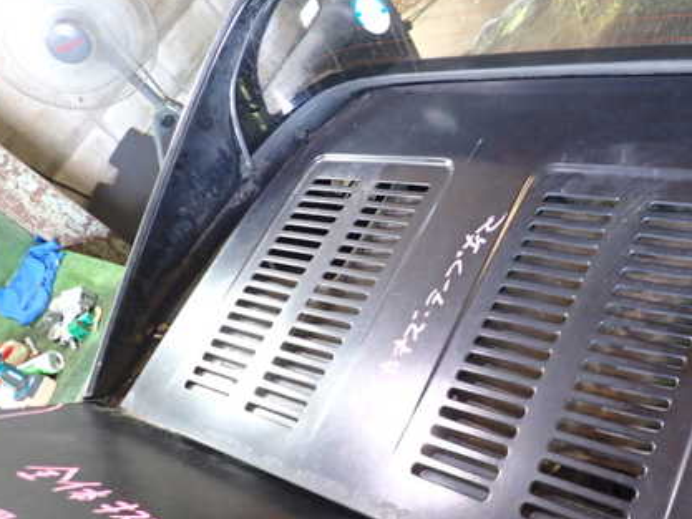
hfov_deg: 50.2
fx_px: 720
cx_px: 475
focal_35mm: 36
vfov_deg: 39.6
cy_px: 297
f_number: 2
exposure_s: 1/30
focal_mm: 4.5
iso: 400
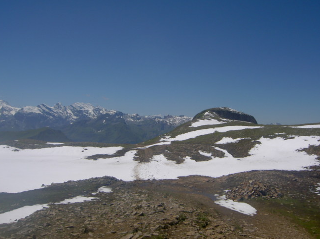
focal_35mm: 38
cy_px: 108
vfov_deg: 37.7
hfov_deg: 48.9
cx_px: 174
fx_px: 351
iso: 50
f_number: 4.7
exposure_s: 1/1000
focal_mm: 5.6
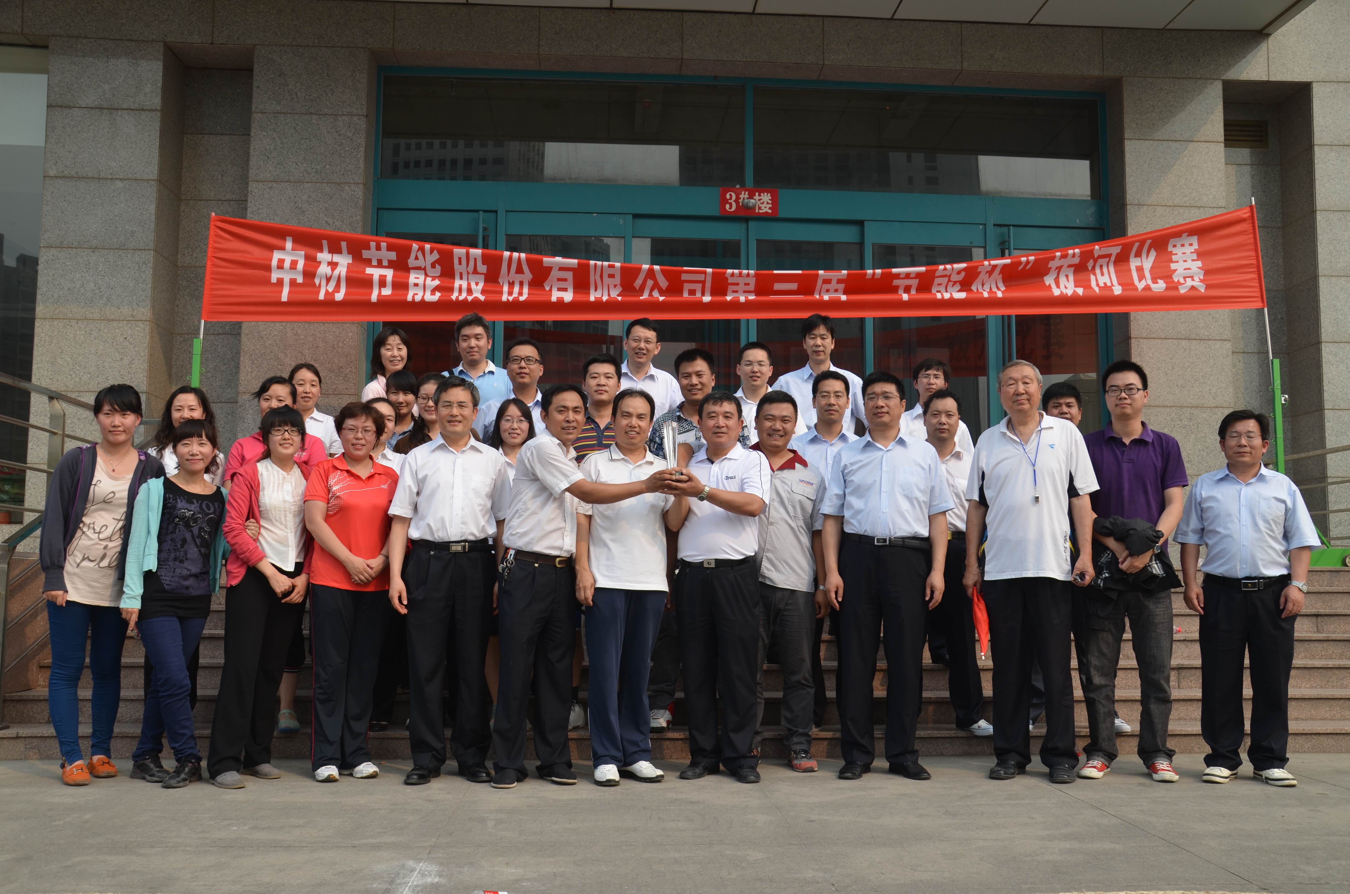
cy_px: 447
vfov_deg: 41.5
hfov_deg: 59.6
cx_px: 675
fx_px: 1179
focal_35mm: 32
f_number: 8
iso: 140
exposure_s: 1/250
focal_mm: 21
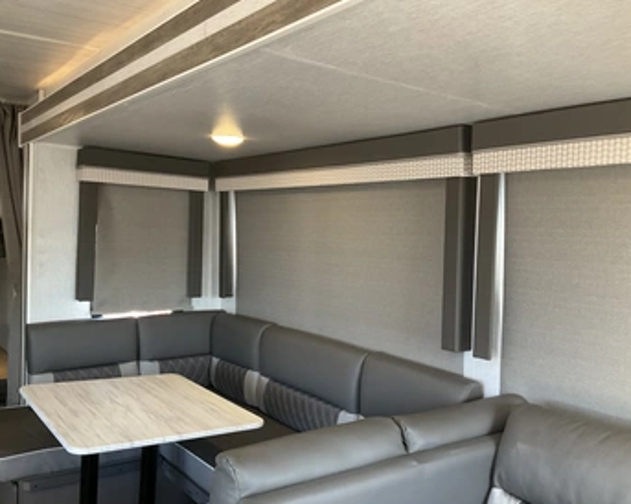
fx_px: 616
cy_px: 261
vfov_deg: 44.5
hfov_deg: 54.2
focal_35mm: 33
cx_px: 331
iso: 64
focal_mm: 3
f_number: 1.8
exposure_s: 1/65
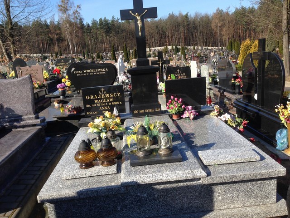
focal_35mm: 33
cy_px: 109
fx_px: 276
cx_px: 145
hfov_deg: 55.4
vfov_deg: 42.9
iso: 50
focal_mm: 4.12
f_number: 2.4
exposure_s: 1/985
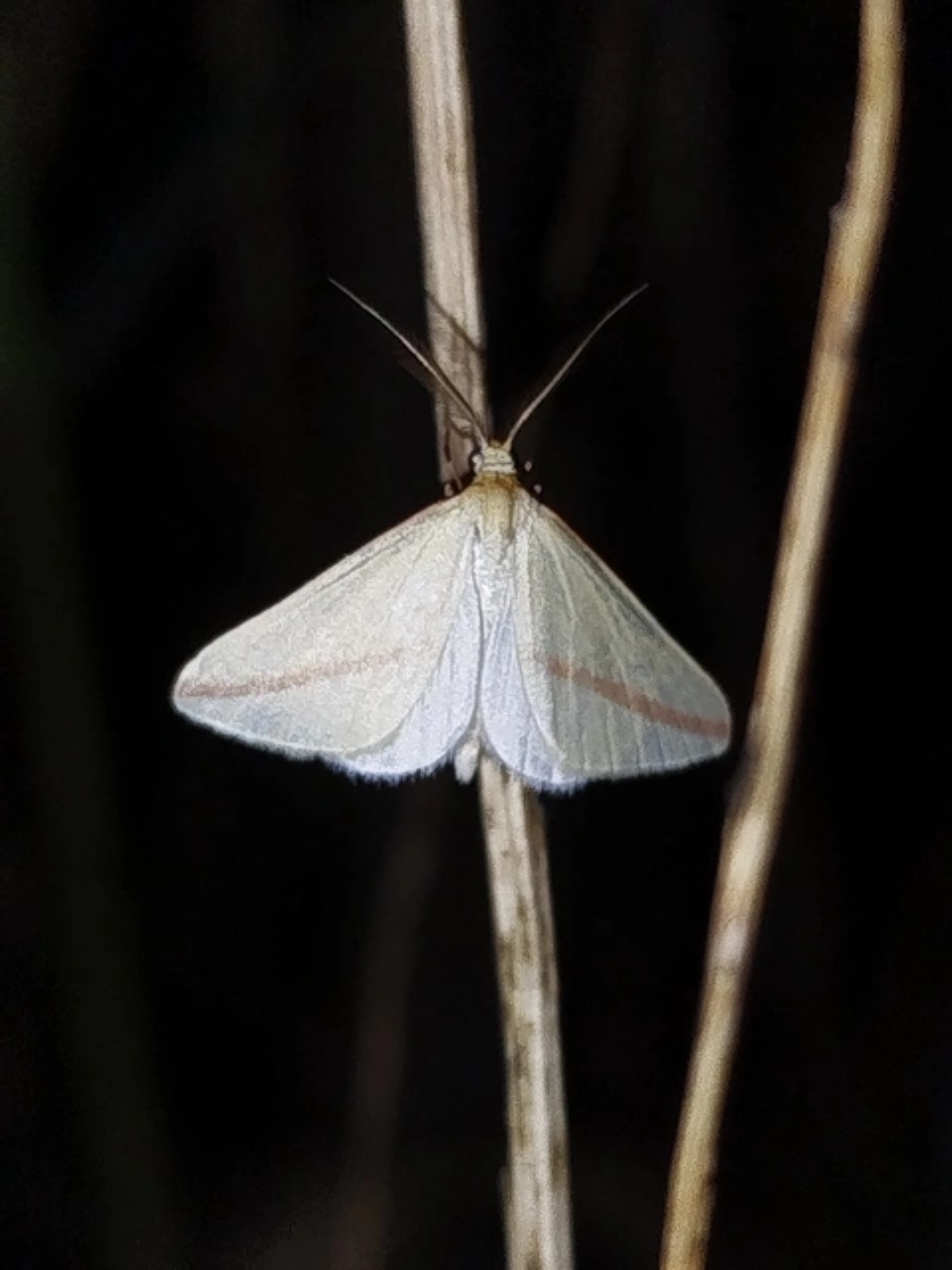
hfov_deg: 15.9
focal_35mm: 93
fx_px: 3410
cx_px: 476
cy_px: 635
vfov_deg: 21.1
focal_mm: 5.31
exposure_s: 1/50
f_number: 1.7
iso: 80
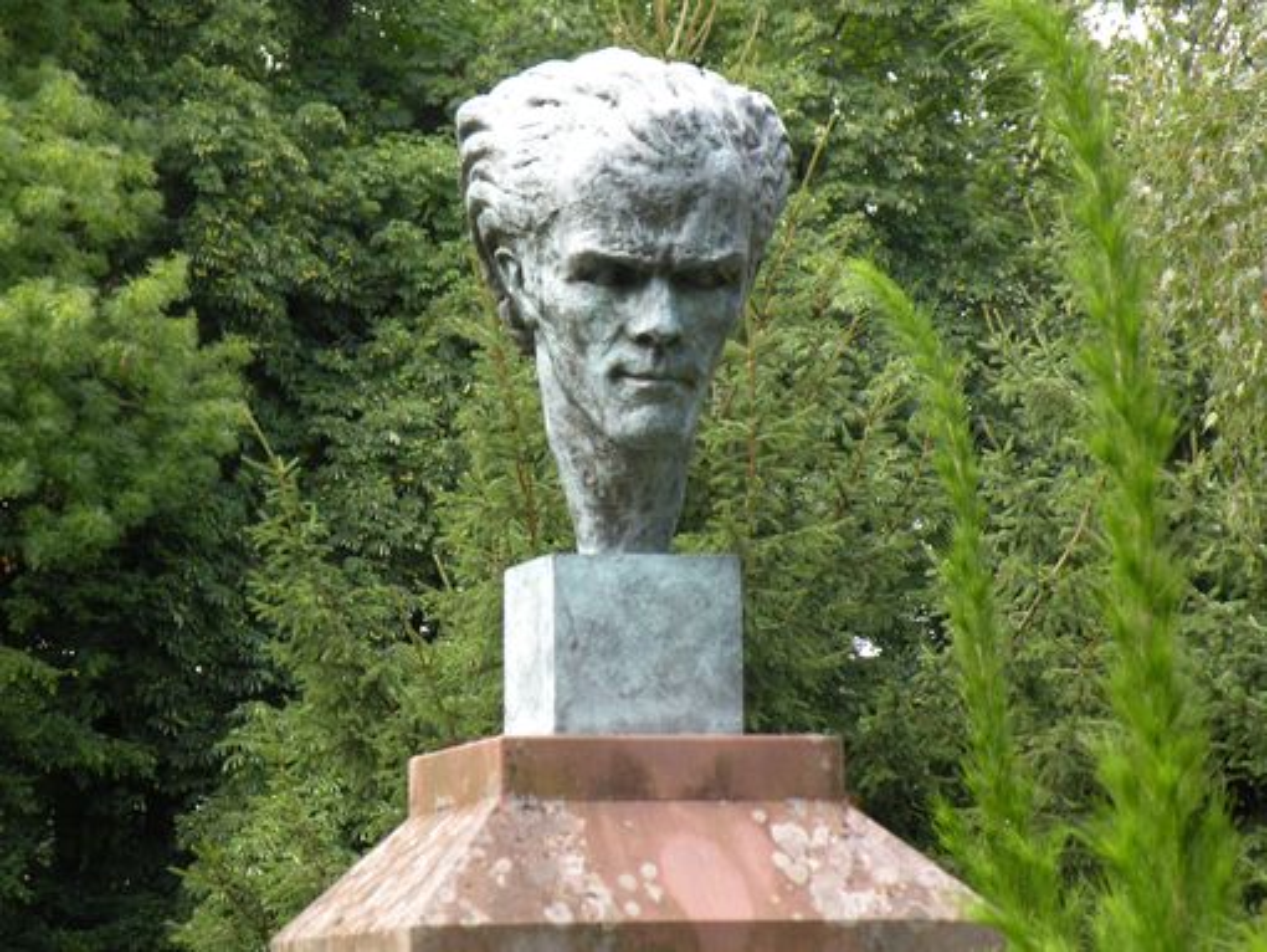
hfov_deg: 17.9
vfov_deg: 13.5
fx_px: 4028
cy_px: 476
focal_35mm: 110
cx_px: 634
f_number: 4
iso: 64
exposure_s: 1/61
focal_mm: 19.4
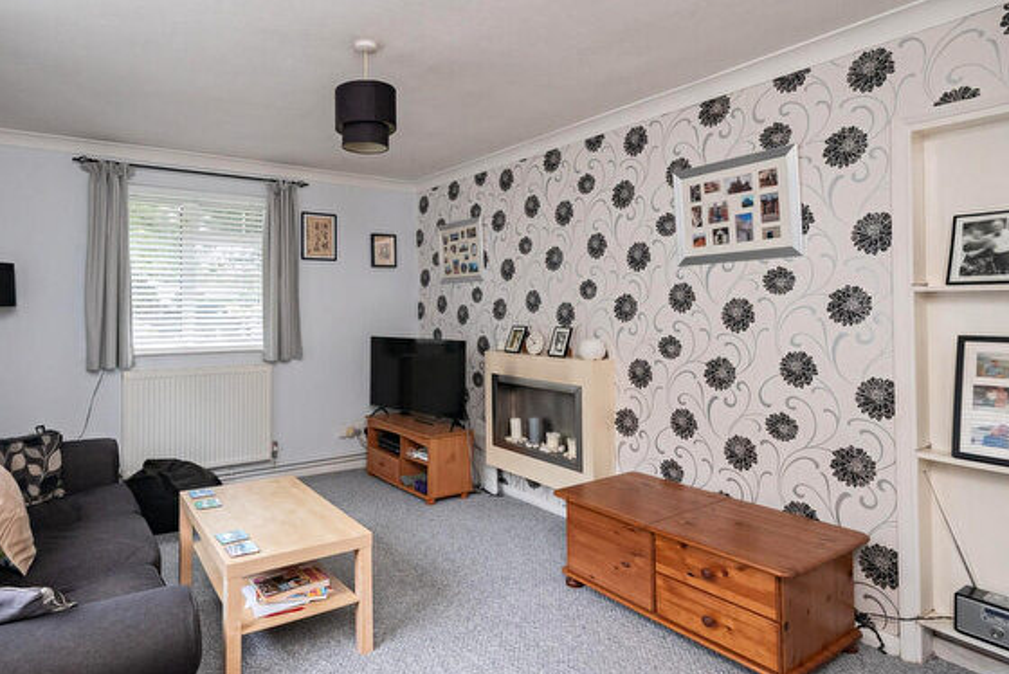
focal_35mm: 21
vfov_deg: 60.4
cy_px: 350
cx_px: 400
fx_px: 578
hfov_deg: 81.1
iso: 640
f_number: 7.1
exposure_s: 1/25
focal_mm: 16.5
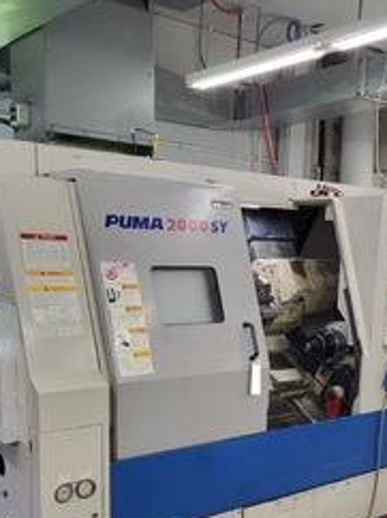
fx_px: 642
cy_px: 392
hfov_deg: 33.5
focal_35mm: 43
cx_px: 222
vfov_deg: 42.5
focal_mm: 5.4
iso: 320
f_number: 1.8
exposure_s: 1/120
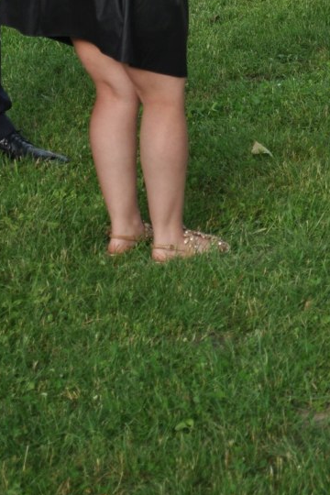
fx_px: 2518
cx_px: 315
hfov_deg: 7.5
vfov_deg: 11.1
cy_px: 8
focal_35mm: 183
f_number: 5.6
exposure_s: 1/125
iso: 250
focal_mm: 55
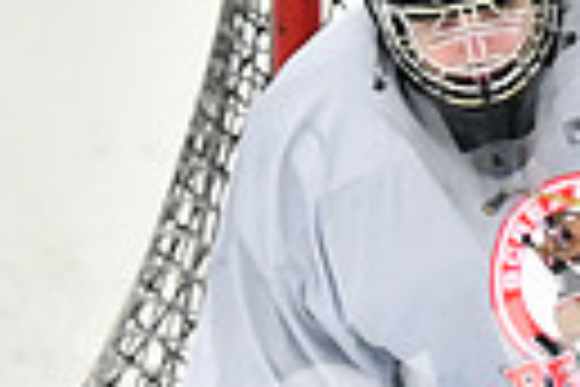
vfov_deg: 1.1
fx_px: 20637
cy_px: 340
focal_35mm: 1281
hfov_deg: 1.6
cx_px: 486
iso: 6400
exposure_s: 1/1250
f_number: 2.8
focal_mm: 190
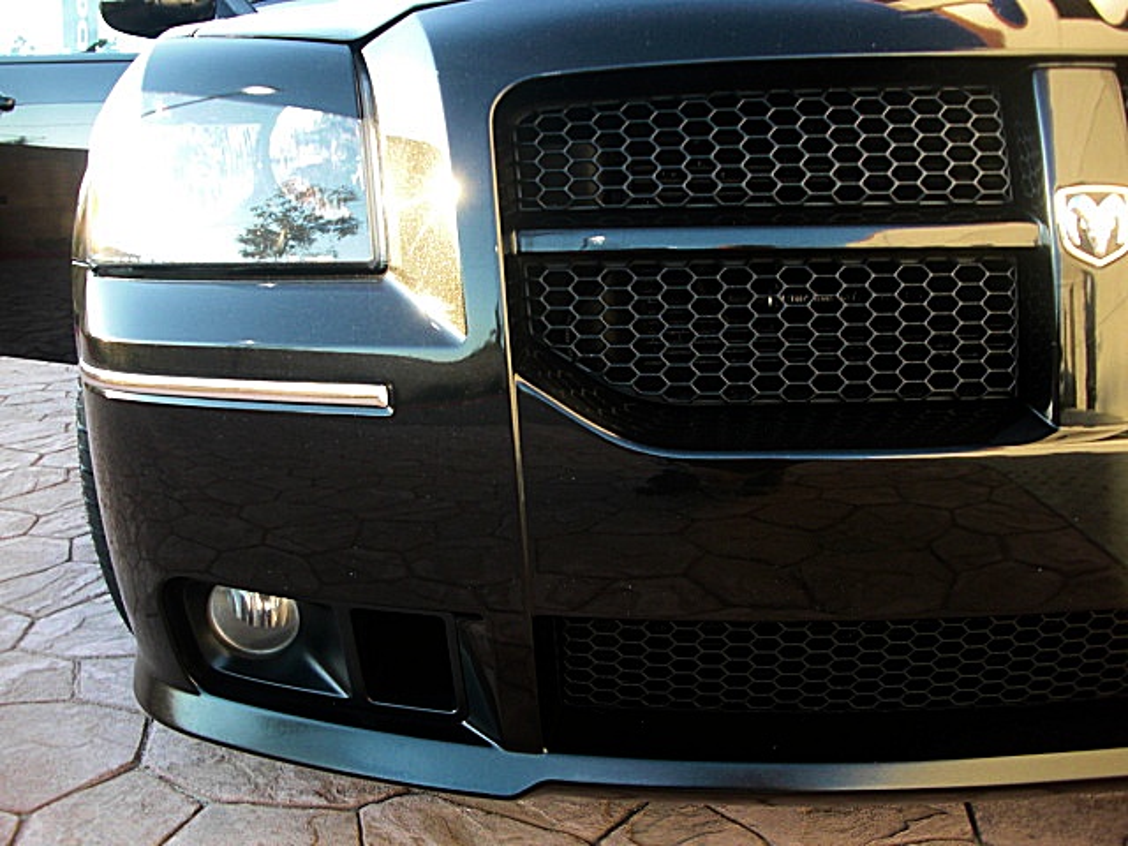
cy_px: 423
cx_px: 564
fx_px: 1173
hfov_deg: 51.4
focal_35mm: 36
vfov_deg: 39.7
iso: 100
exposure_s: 1/80
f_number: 2.8
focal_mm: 6.3
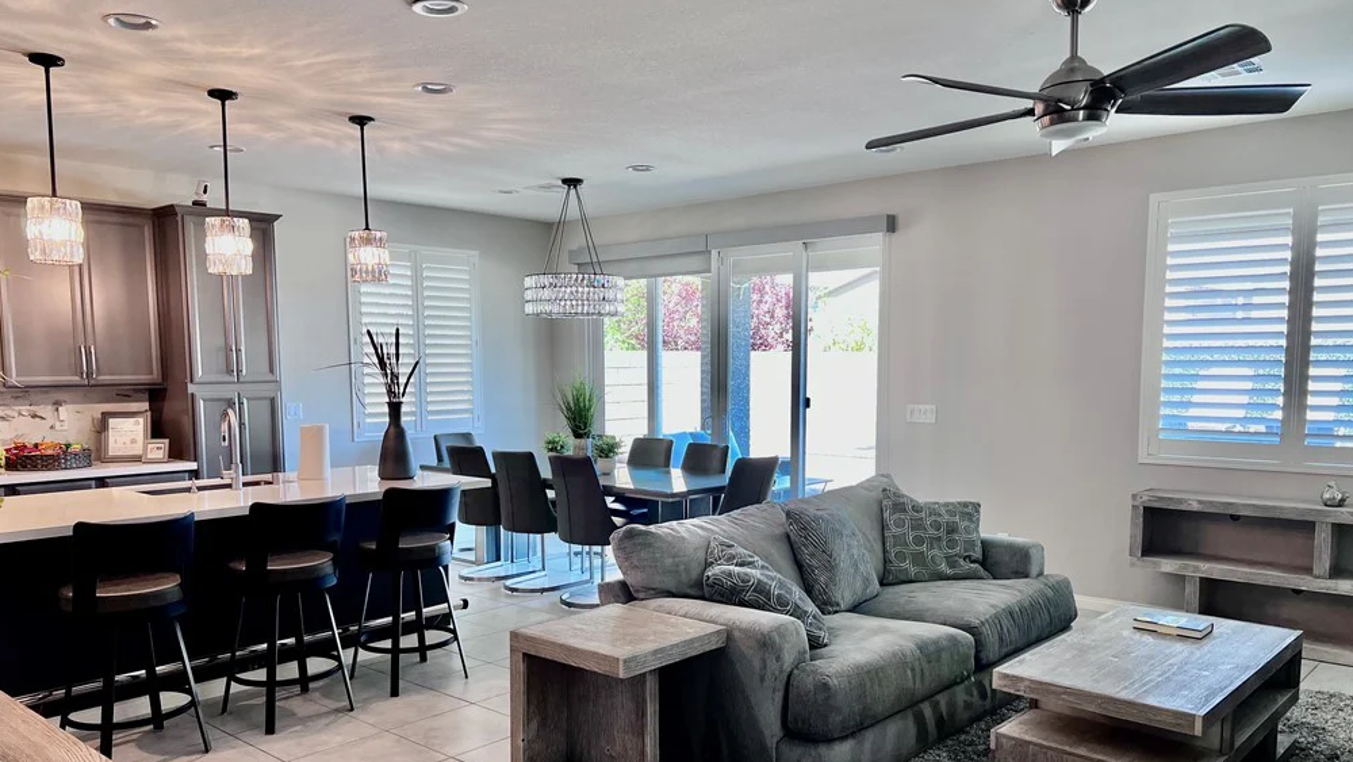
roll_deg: +0.2
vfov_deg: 40.0
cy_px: 466
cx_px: 668
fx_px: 1041
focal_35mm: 29
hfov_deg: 66.1
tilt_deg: -5.8
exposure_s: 1/120
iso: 125
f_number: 1.5
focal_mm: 5.7
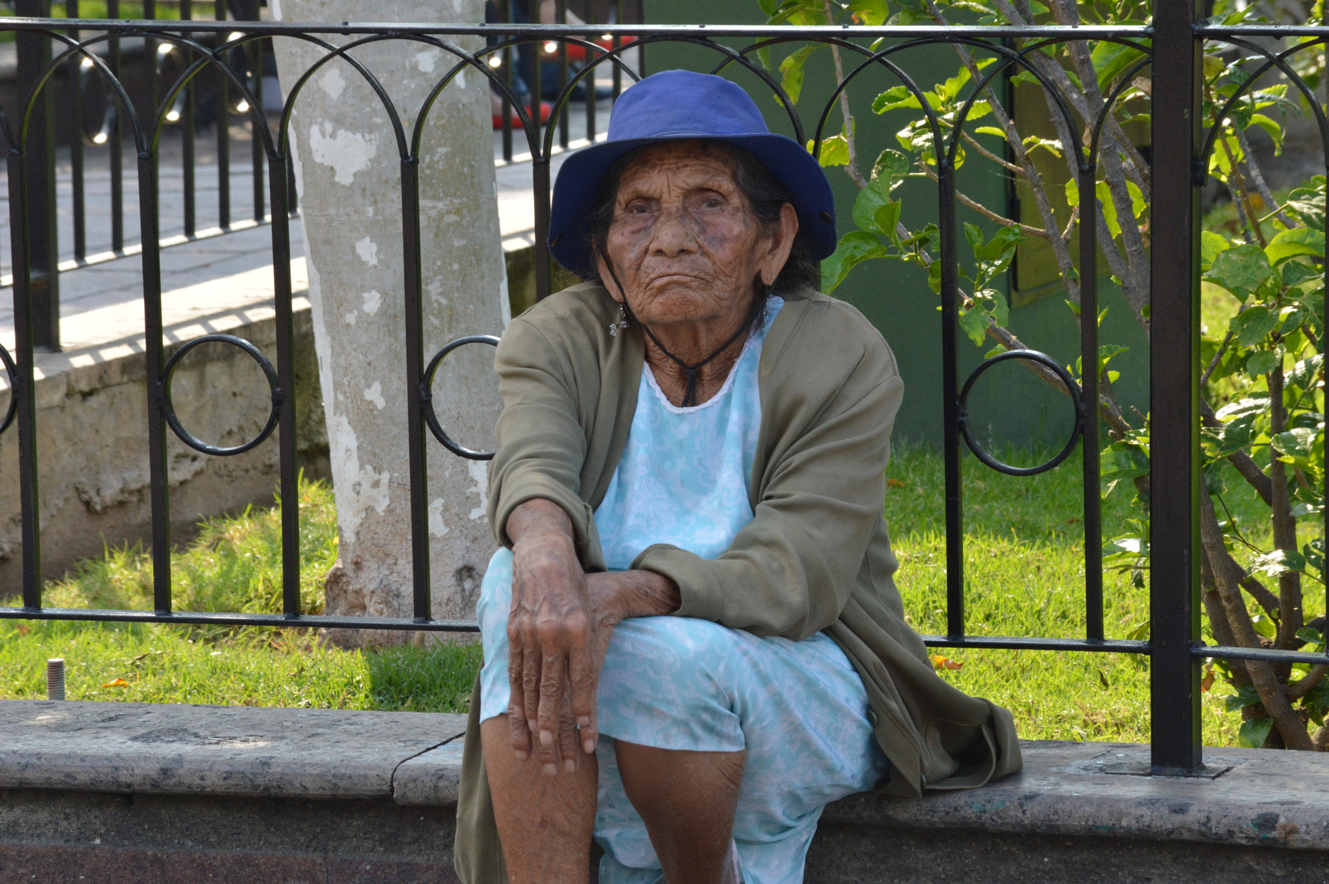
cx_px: 664
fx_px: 7193
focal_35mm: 195
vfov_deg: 7.0
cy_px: 442
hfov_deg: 10.6
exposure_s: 1/250
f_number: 14
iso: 800
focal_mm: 130
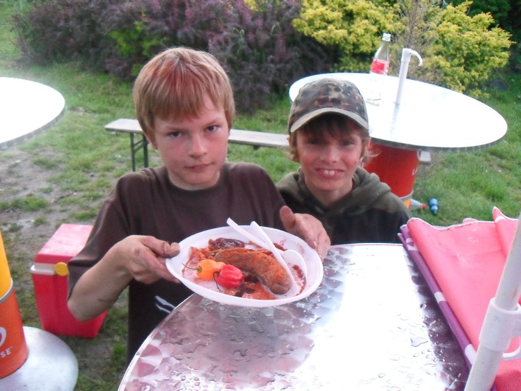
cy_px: 196
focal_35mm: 35
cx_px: 260
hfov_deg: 52.6
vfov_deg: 40.7
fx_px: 527
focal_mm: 6.2
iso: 400
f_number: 2.8
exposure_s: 1/30
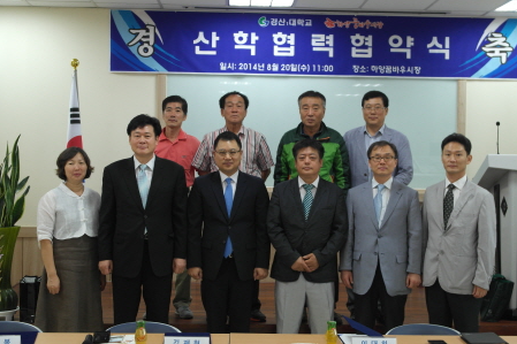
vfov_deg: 23.0
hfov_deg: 33.9
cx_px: 267
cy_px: 167
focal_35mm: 59
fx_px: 847
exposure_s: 1/80
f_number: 4.5
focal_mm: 35
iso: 400
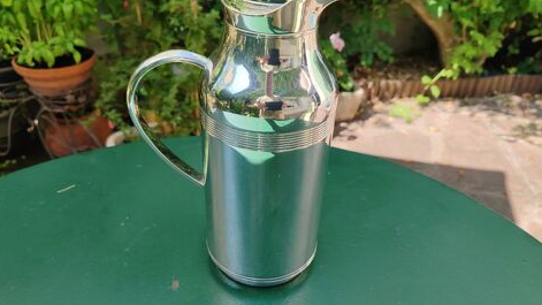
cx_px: 273
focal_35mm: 30
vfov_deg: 38.9
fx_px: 431
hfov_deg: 64.3
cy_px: 168
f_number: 1.9
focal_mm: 6.12
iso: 50
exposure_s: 1/300
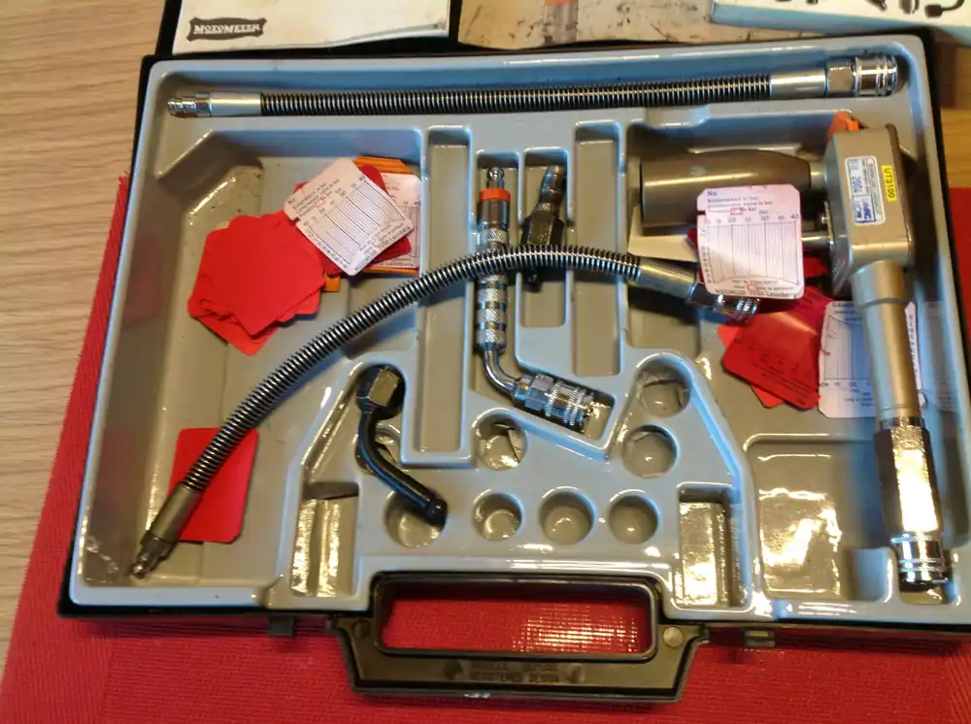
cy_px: 362
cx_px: 486
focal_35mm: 35
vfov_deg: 40.6
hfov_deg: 52.7
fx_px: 980
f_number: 2.4
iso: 80
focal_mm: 4.28
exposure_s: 1/15
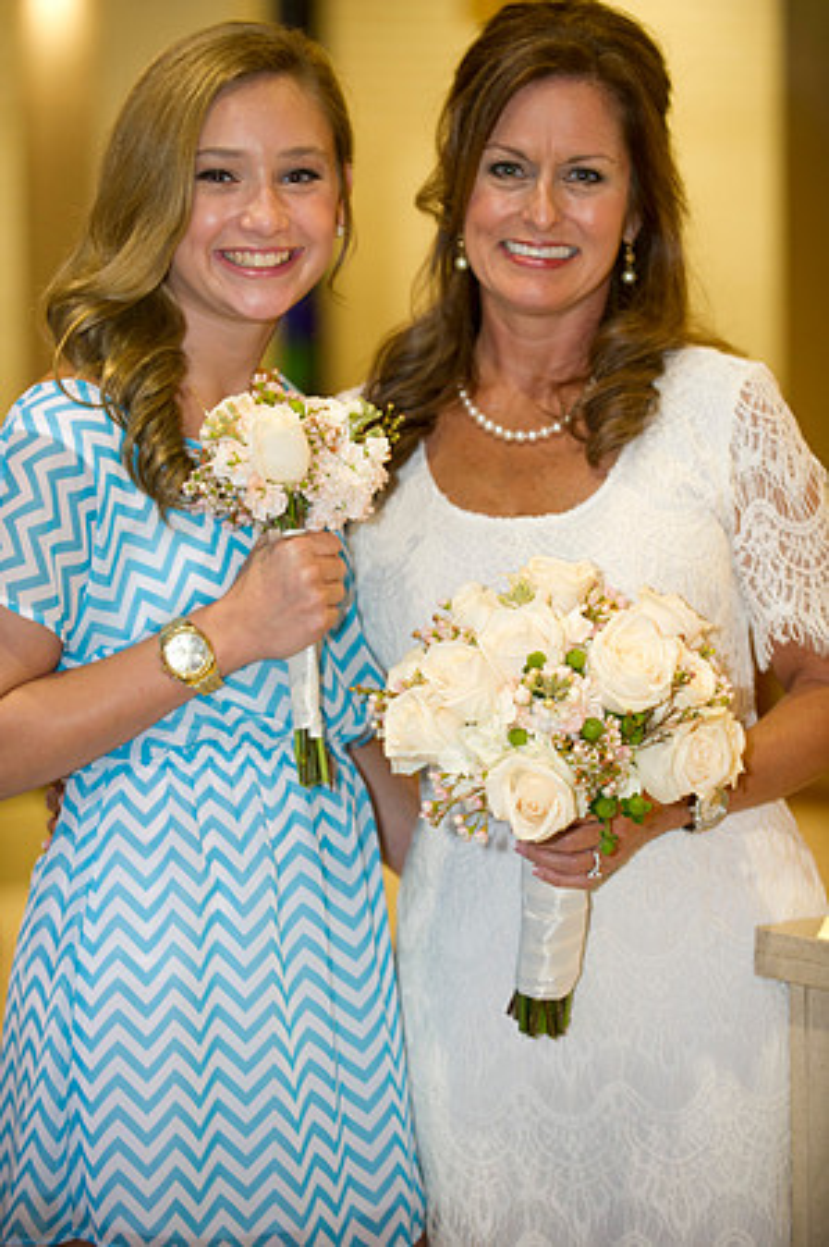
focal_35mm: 110
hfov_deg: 12.4
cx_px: 414
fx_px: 3808
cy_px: 624
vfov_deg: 18.6
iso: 1600
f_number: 2.8
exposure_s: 1/80
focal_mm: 110
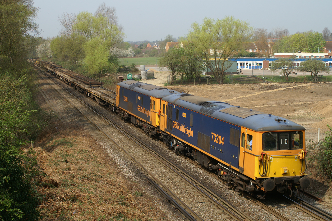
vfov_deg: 25.7
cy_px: 110
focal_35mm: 52
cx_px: 166
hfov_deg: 37.9
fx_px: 484
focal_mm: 35
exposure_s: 1/500
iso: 200
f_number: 6.3
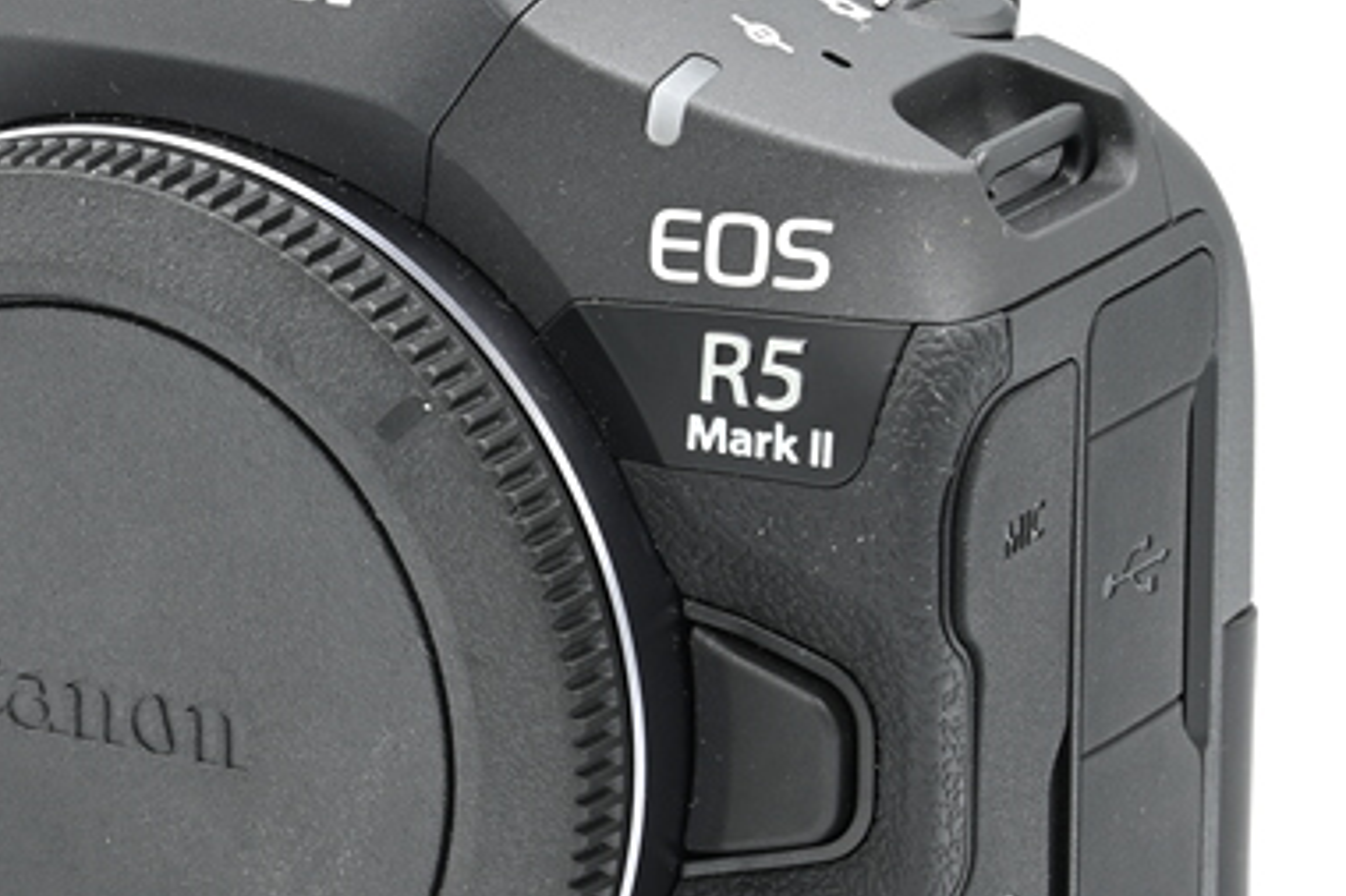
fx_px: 8558
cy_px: 579
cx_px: 259
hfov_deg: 9.0
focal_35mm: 229
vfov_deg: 6.0
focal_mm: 87
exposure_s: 1/15
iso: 200
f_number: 14
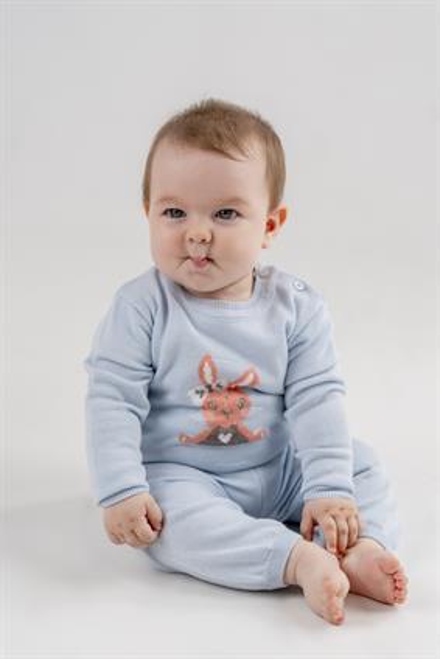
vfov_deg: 28.8
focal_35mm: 70
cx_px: 220
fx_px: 1282
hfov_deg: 19.5
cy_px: 330
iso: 250
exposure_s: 1/400
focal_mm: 70
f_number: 2.8
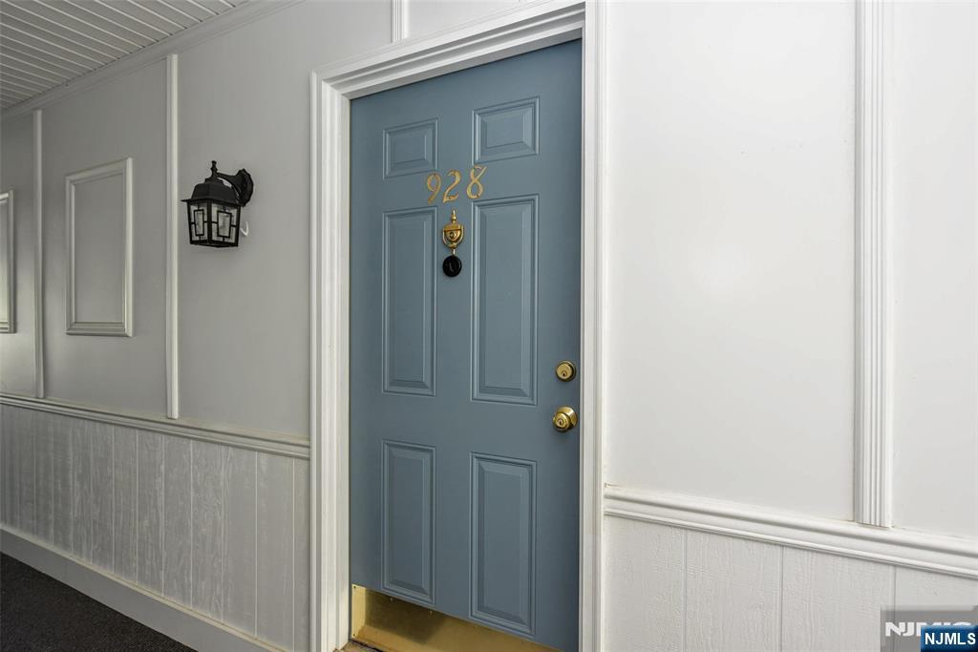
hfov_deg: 93.3
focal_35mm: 17
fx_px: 462
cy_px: 326
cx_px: 489
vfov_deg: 70.5
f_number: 4.5
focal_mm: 17
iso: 800
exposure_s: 1/80
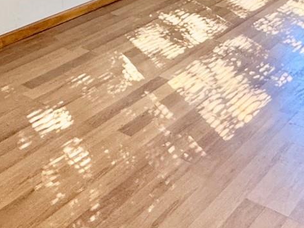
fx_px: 536
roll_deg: -0.7
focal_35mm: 61
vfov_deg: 22.9
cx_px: 185
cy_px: -9
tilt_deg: -19.8
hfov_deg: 31.6
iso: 250
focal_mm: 2.22
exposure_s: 1/120
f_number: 2.2
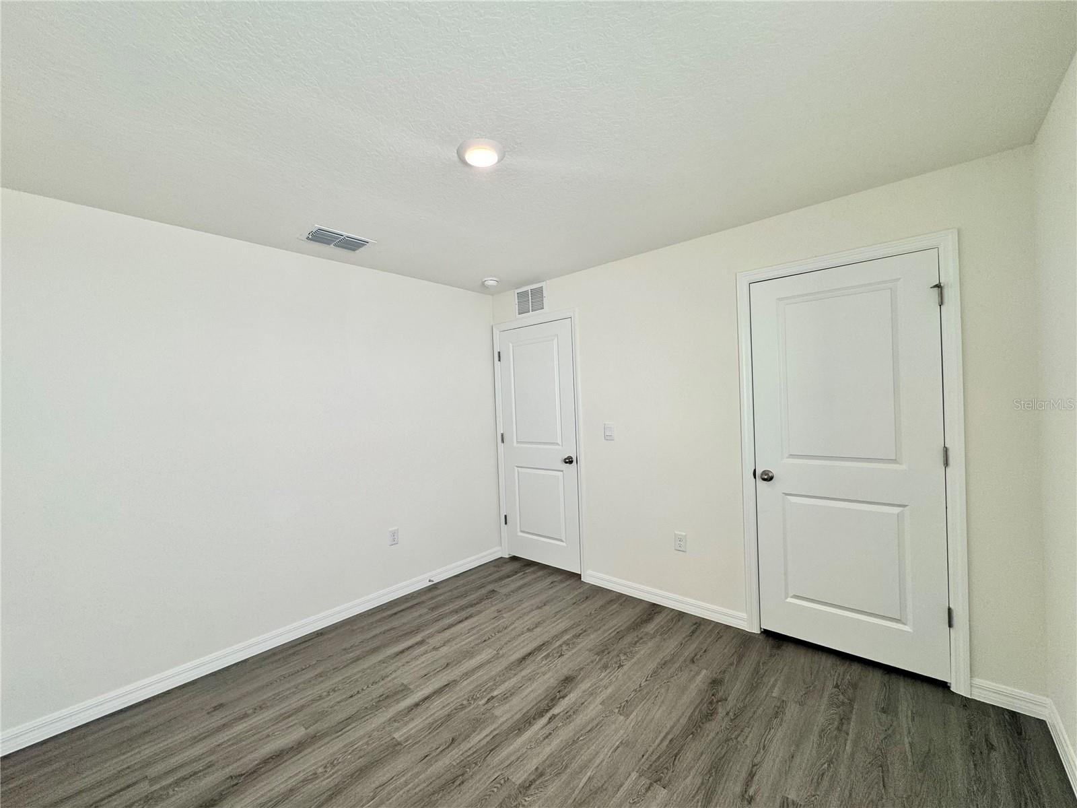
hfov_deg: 102.1
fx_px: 436
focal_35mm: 14
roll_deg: +2.6
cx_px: 538
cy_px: 404
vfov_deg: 85.7
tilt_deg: -0.8
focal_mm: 2.22
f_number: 2.2
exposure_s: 1/120
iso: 64
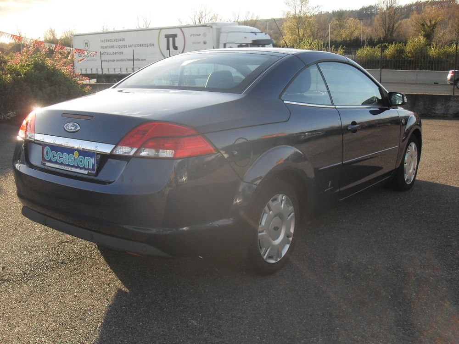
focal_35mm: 37
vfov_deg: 38.7
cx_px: 230
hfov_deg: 50.1
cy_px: 172
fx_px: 491
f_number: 2.8
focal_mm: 6.3
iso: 80
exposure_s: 1/250
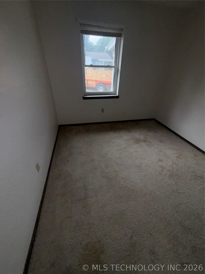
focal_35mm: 14
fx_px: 111
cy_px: 137
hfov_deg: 85.7
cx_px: 102
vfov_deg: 102.1
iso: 40
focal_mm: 2.22
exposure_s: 1/122
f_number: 2.2
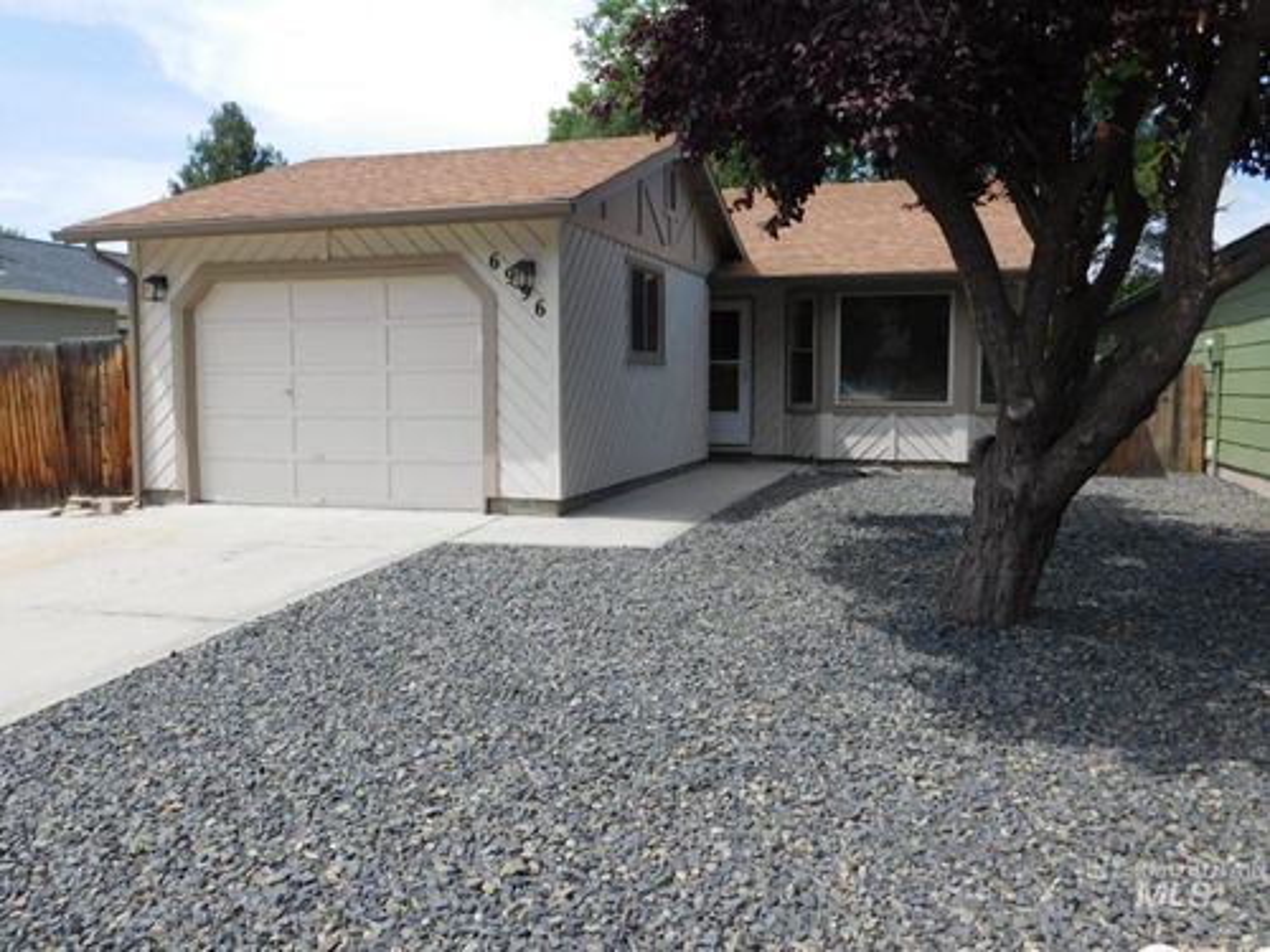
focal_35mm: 30
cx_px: 635
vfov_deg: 46.8
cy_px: 476
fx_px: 1101
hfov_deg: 60.0
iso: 125
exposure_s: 1/1250
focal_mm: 5.3
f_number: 3.2
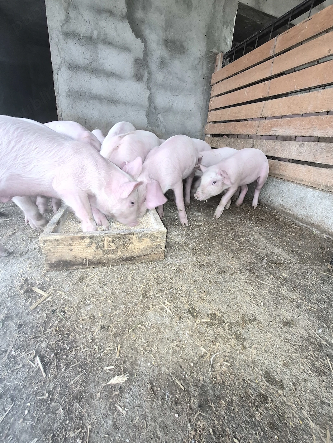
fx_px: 180
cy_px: 205
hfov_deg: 85.6
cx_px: 175
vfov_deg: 101.9
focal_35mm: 14
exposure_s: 1/50
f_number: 2.2
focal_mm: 1.74
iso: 200
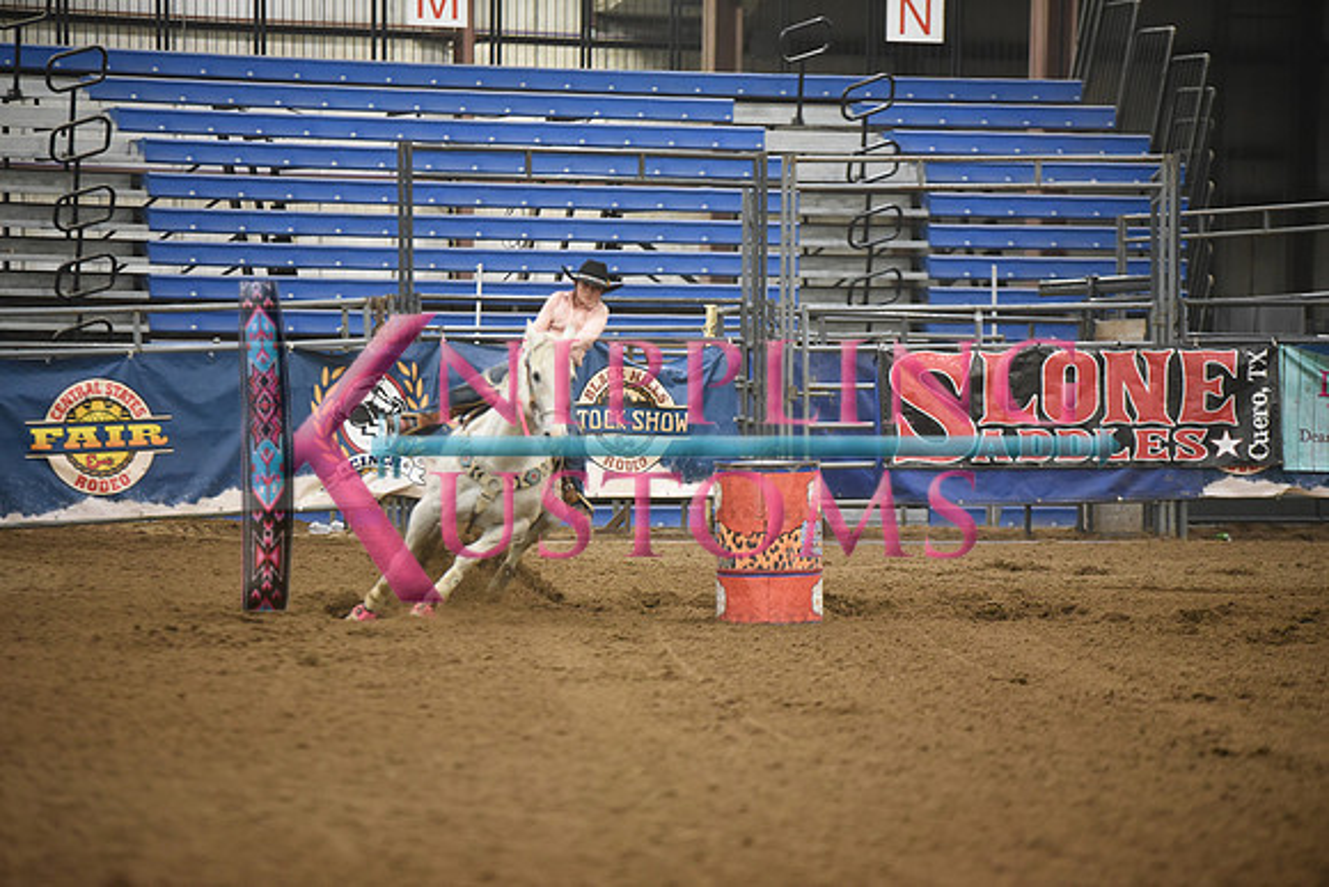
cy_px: 444
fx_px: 6462
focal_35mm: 175
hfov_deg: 11.7
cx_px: 664
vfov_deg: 7.9
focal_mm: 175
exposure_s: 1/400
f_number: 2.8
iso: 4000
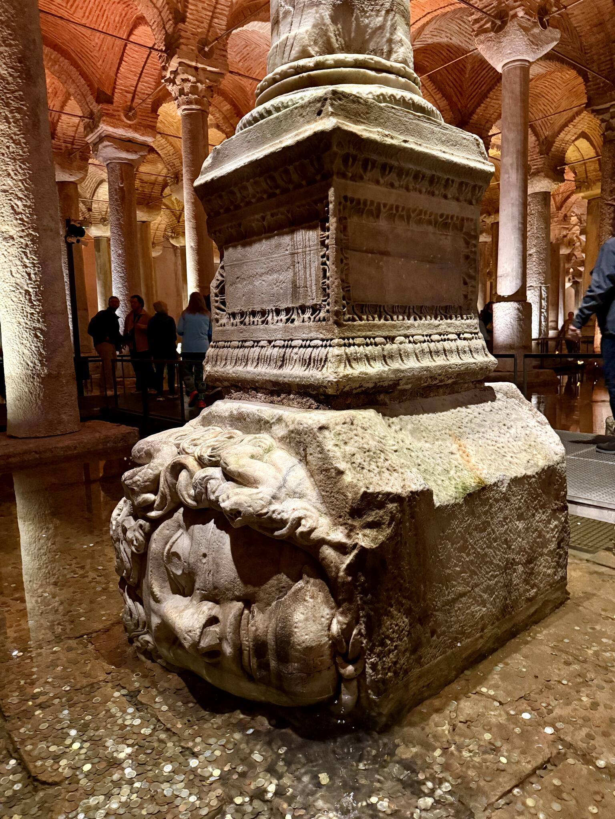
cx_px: 308
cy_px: 410
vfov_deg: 71.6
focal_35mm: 24
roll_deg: +0.1
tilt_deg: -6.9
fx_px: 569
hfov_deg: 56.8
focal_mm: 6.76
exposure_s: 1/36
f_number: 1.78
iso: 1000
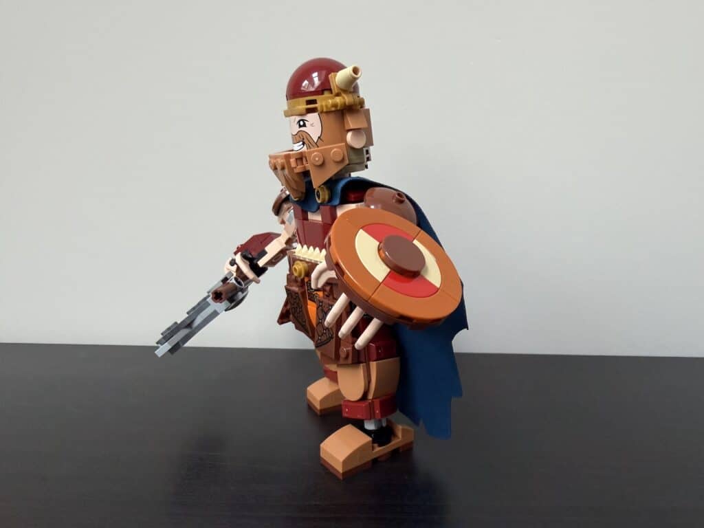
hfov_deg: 71.6
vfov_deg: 56.8
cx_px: 352
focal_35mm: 24
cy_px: 264
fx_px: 488
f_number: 2.2
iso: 320
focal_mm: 2.22
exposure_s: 1/121
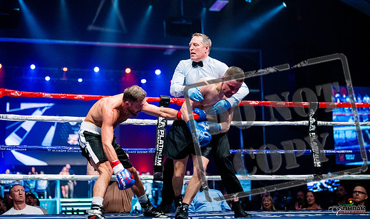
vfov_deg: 20.4
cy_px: 76
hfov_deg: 34.0
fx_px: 605
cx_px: 163
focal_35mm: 61
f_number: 1.4
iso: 6400
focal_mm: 50
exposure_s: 1/1600
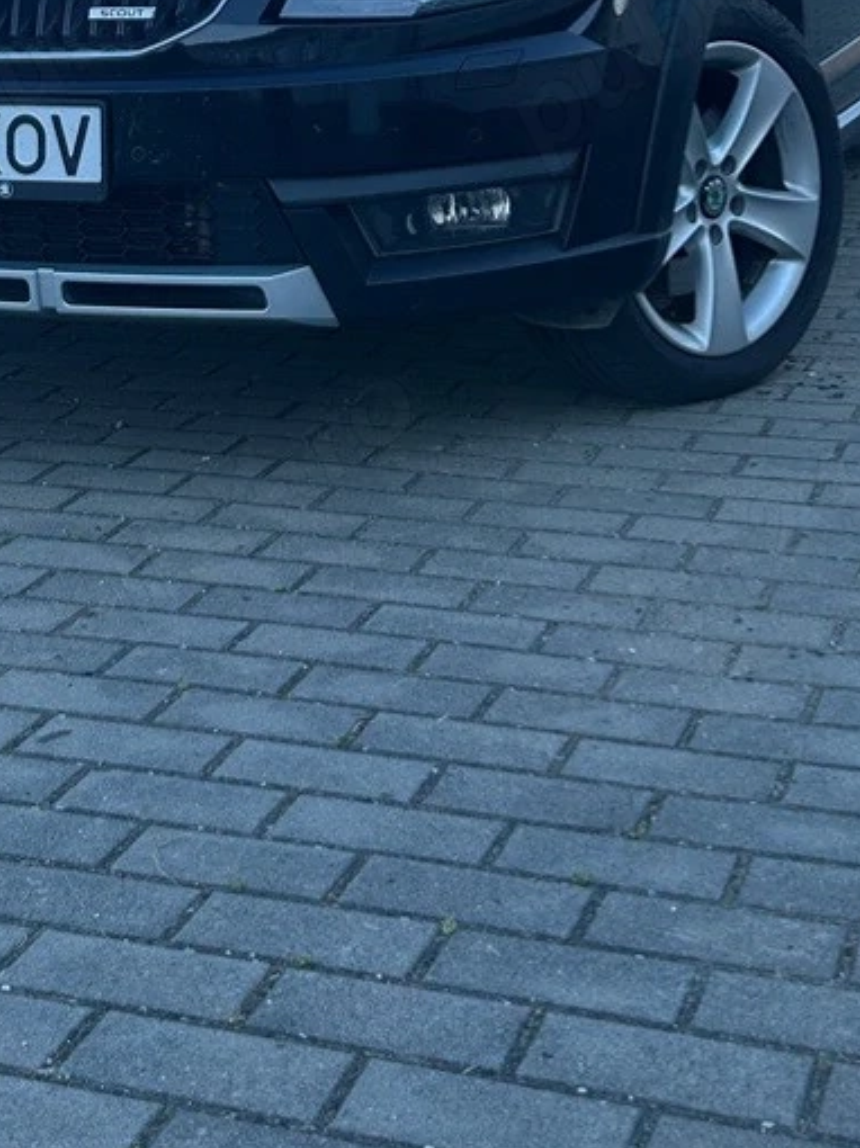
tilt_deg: -4.2
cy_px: 61
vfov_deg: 27.3
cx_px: 320
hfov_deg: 21.5
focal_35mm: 68
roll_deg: +1.6
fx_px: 2254
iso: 50
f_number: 1.5
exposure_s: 1/1553
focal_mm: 5.7
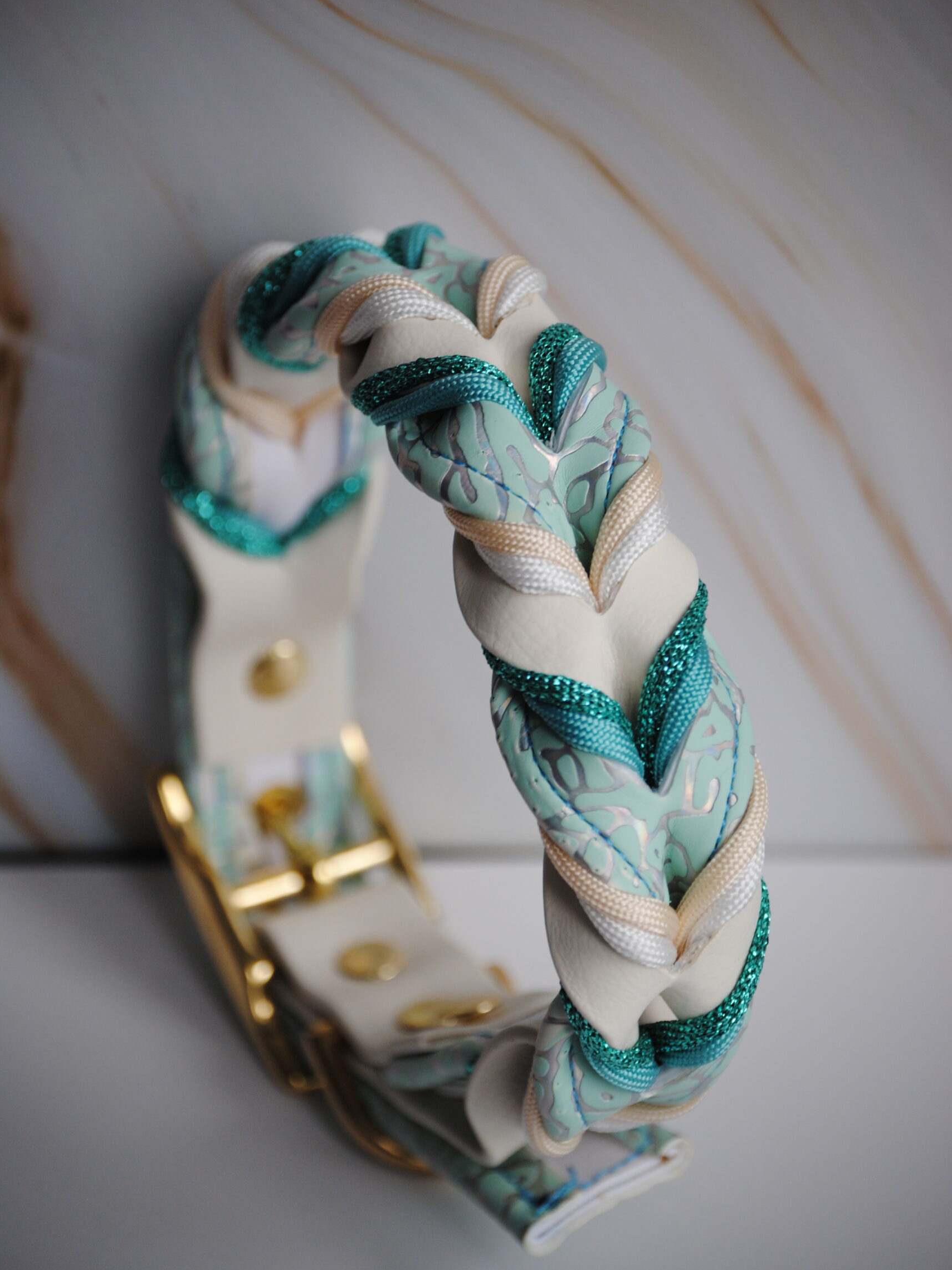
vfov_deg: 13.5
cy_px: 623
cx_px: 476
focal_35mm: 146
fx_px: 5354
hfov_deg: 10.2
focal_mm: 90
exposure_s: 1/160
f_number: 4.5
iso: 200
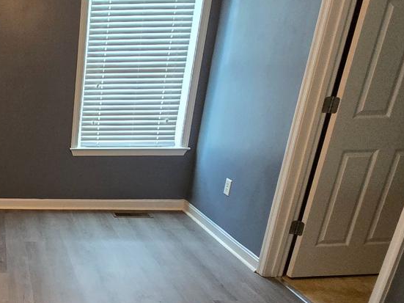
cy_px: 227
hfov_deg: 43.0
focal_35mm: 34
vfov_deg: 40.6
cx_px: -34
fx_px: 397
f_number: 2.2
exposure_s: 1/60
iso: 1000
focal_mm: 2.2
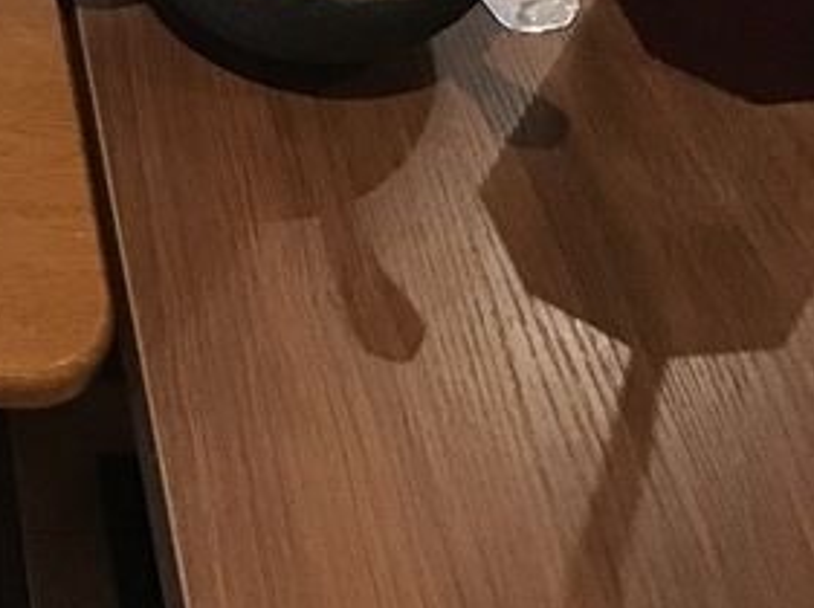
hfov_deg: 19.5
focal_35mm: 90
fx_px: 2114
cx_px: -346
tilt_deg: -43.6
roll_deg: -1.0
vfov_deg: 15.8
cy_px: -117
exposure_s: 1/15
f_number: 2.4
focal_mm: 3.3
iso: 200
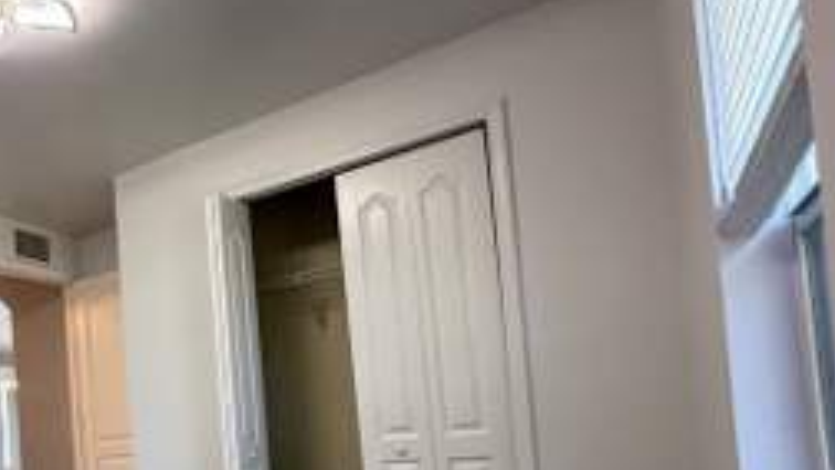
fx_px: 642
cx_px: 99
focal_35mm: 29
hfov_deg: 57.7
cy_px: 417
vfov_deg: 37.7
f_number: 2.2
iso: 160
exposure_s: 1/120
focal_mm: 2.22
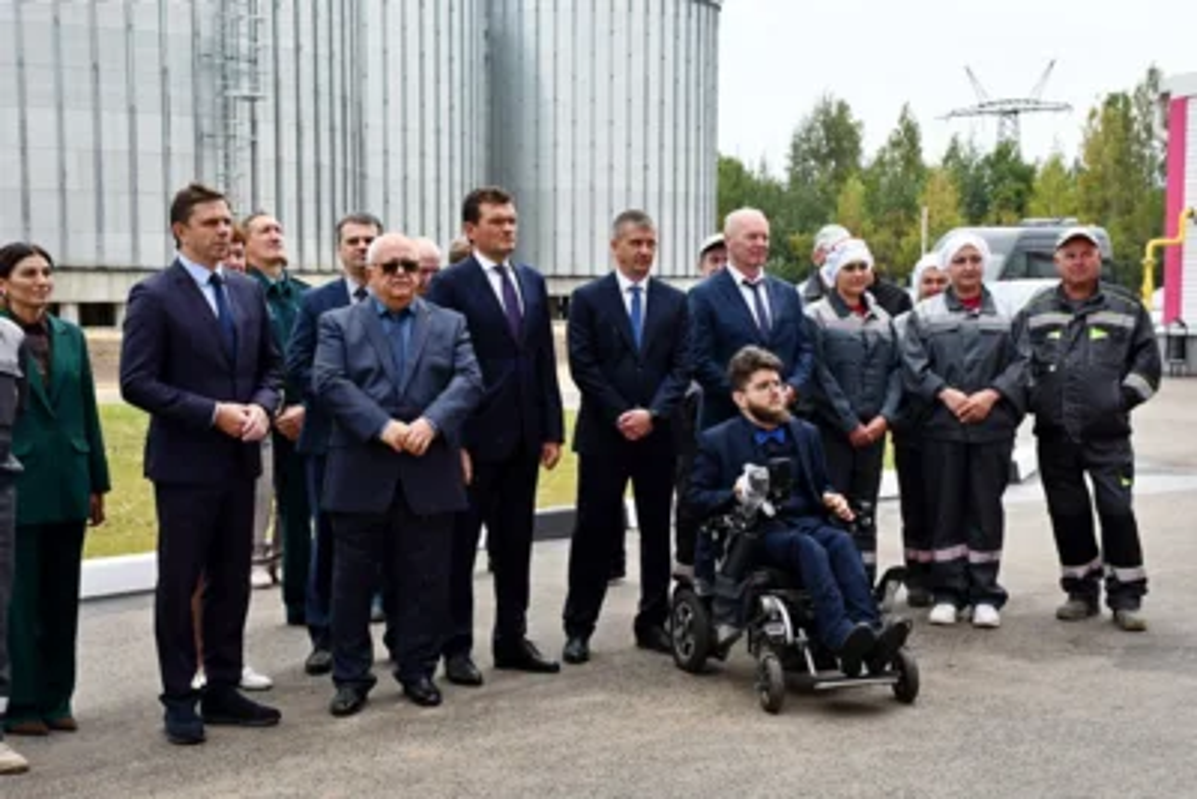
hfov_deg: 38.2
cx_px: 598
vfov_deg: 26.0
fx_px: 1730
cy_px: 400
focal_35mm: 52
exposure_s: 1/400
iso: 1000
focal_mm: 35
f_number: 10
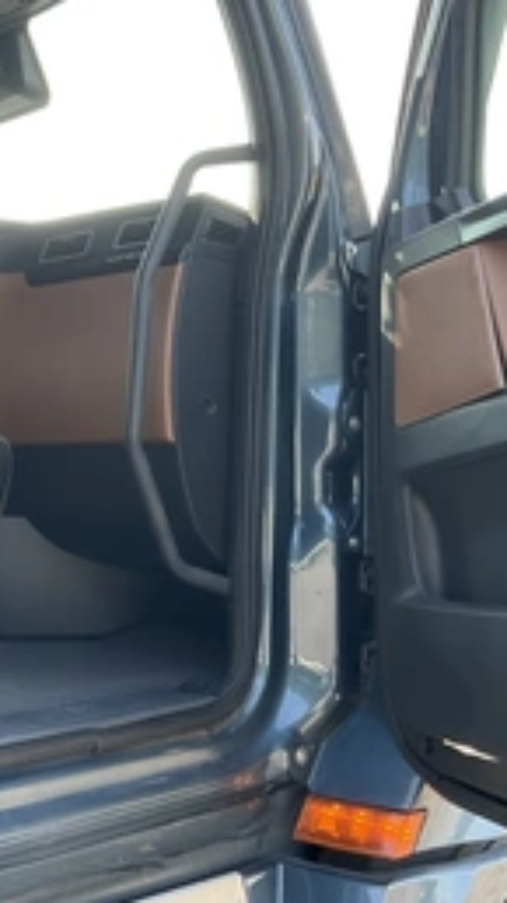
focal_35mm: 49
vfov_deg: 42.0
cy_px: 382
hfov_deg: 23.8
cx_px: 66
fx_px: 1172
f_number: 1.8
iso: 20
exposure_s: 1/122
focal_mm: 3
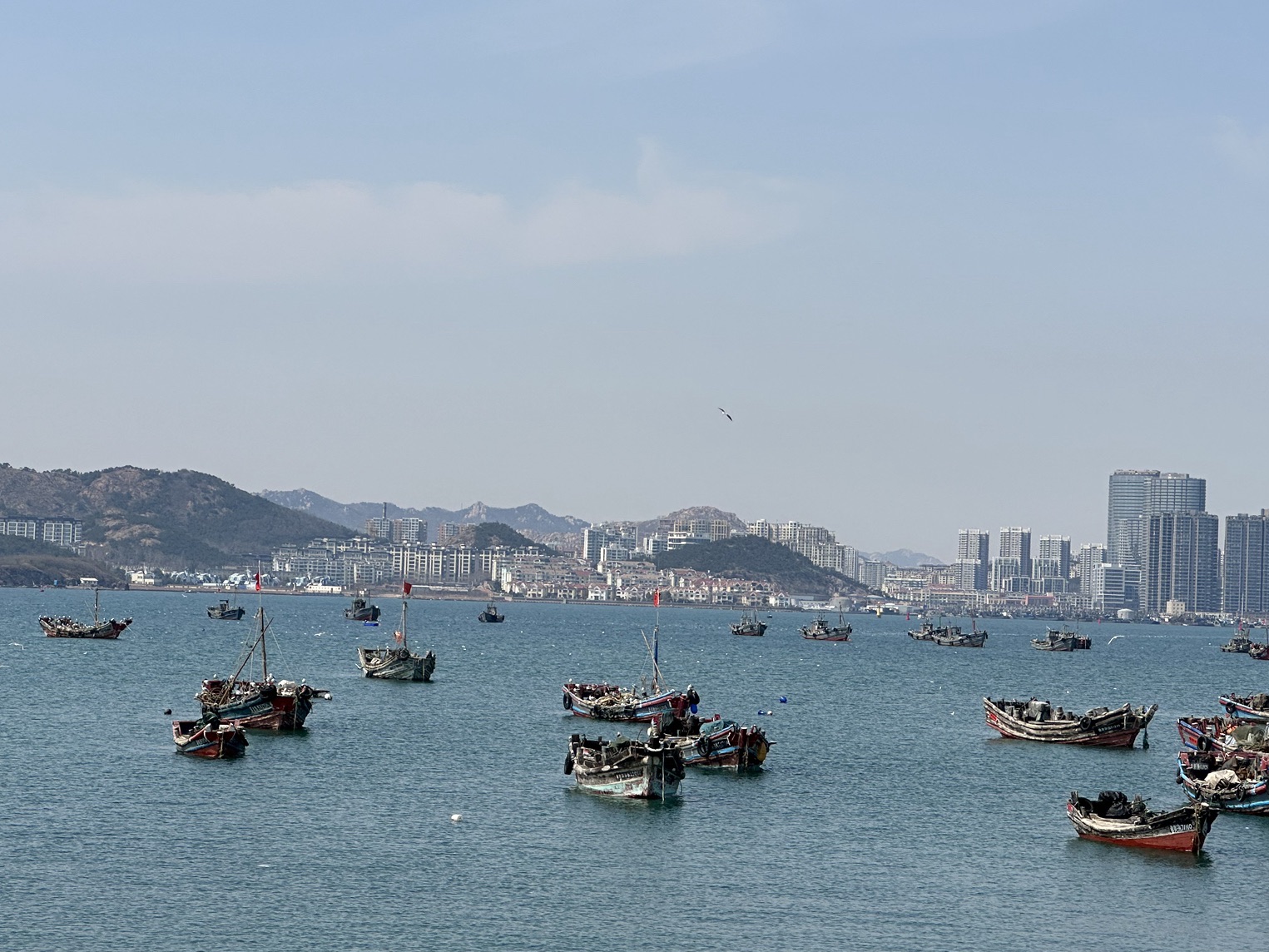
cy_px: 464
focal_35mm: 101
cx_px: 726
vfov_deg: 14.6
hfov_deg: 19.4
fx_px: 3703
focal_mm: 9
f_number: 2.8
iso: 32
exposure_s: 1/1248
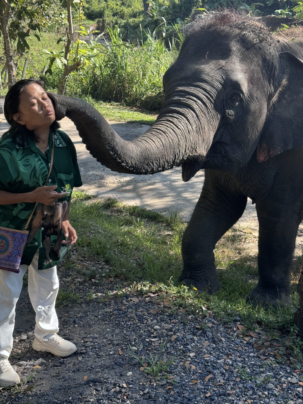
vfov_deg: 39.7
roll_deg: +4.7
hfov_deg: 30.3
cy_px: 202
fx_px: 560
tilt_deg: -16.5
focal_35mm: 48
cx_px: 152
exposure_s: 1/739
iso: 64
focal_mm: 6.76
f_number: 1.78
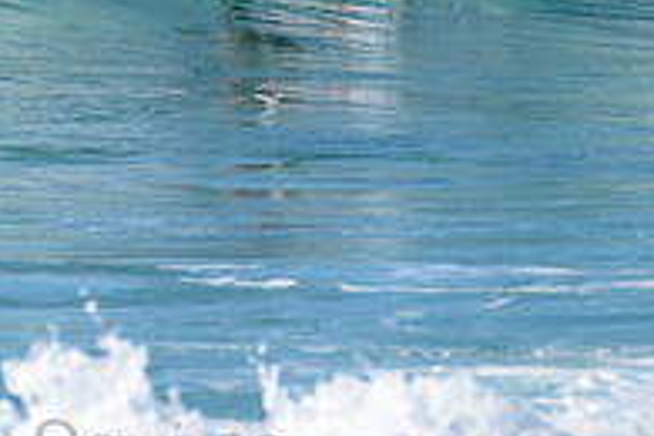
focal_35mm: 1821
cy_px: -239
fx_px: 33079
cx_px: 170
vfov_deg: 0.8
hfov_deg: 1.1
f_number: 5.6
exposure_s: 1/2000
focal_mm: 500
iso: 220
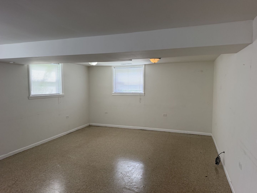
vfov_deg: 56.8
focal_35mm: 24
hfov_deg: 71.6
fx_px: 178
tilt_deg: -4.6
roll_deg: +0.4
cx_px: 128
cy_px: 96
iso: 200
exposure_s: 1/224
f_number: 1.78
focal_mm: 6.76
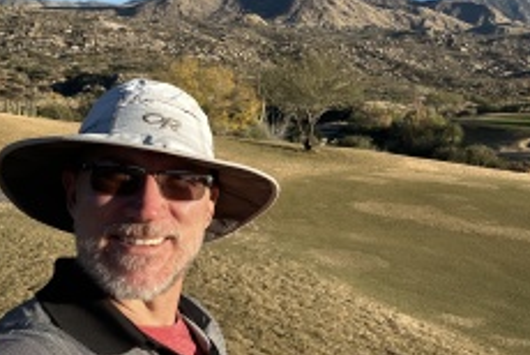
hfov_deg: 49.7
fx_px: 560
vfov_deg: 35.1
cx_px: 355
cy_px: 201
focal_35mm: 38
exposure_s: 1/806
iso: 25
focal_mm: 2.69
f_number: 1.9
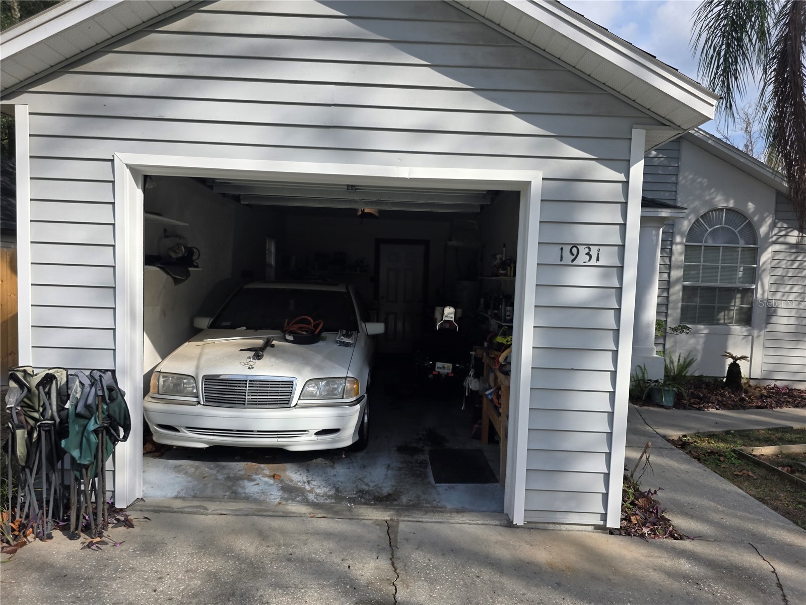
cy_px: 302
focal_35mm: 23
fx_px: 536
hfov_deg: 73.9
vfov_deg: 58.9
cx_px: 403
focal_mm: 6.3
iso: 80
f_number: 1.7
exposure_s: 1/4766
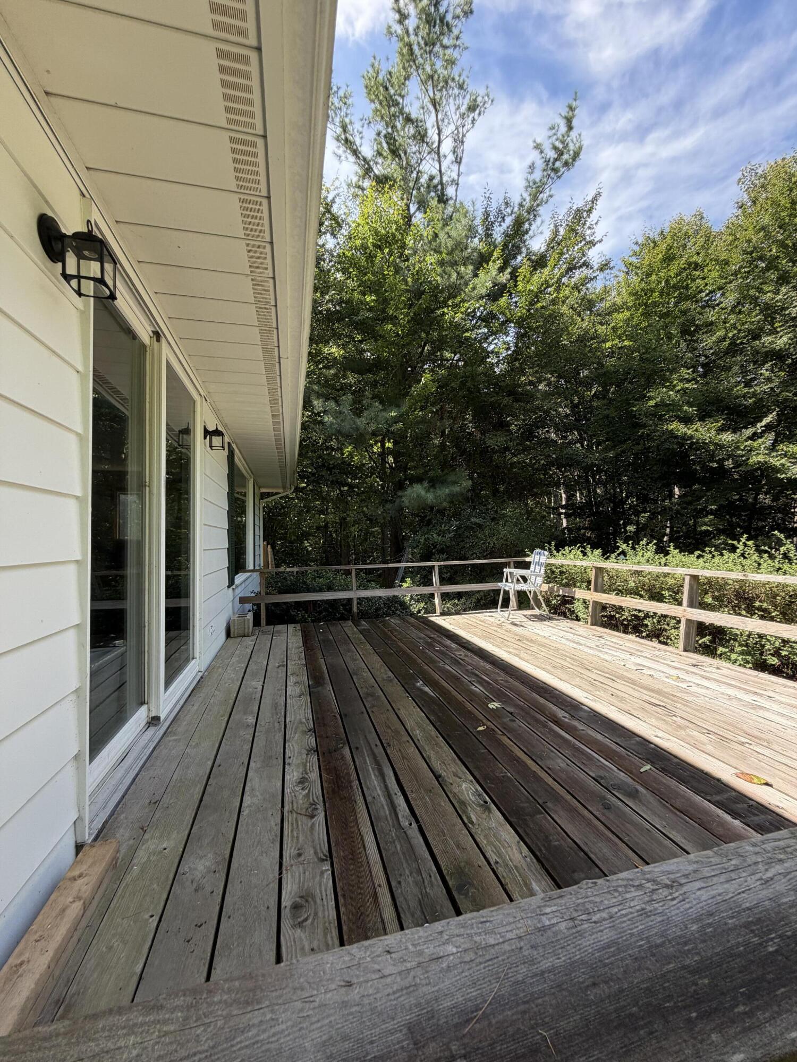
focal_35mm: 14
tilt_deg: +2.2
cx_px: 398
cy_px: 531
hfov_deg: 85.7
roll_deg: -0.3
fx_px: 430
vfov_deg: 102.1
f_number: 2.2
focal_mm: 2.22
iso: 40
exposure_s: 1/579
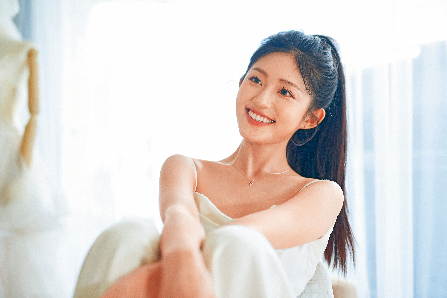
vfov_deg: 27.0
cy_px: 149
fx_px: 621
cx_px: 224
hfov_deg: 39.6
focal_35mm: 50
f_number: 2
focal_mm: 50
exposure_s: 1/200
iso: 1250
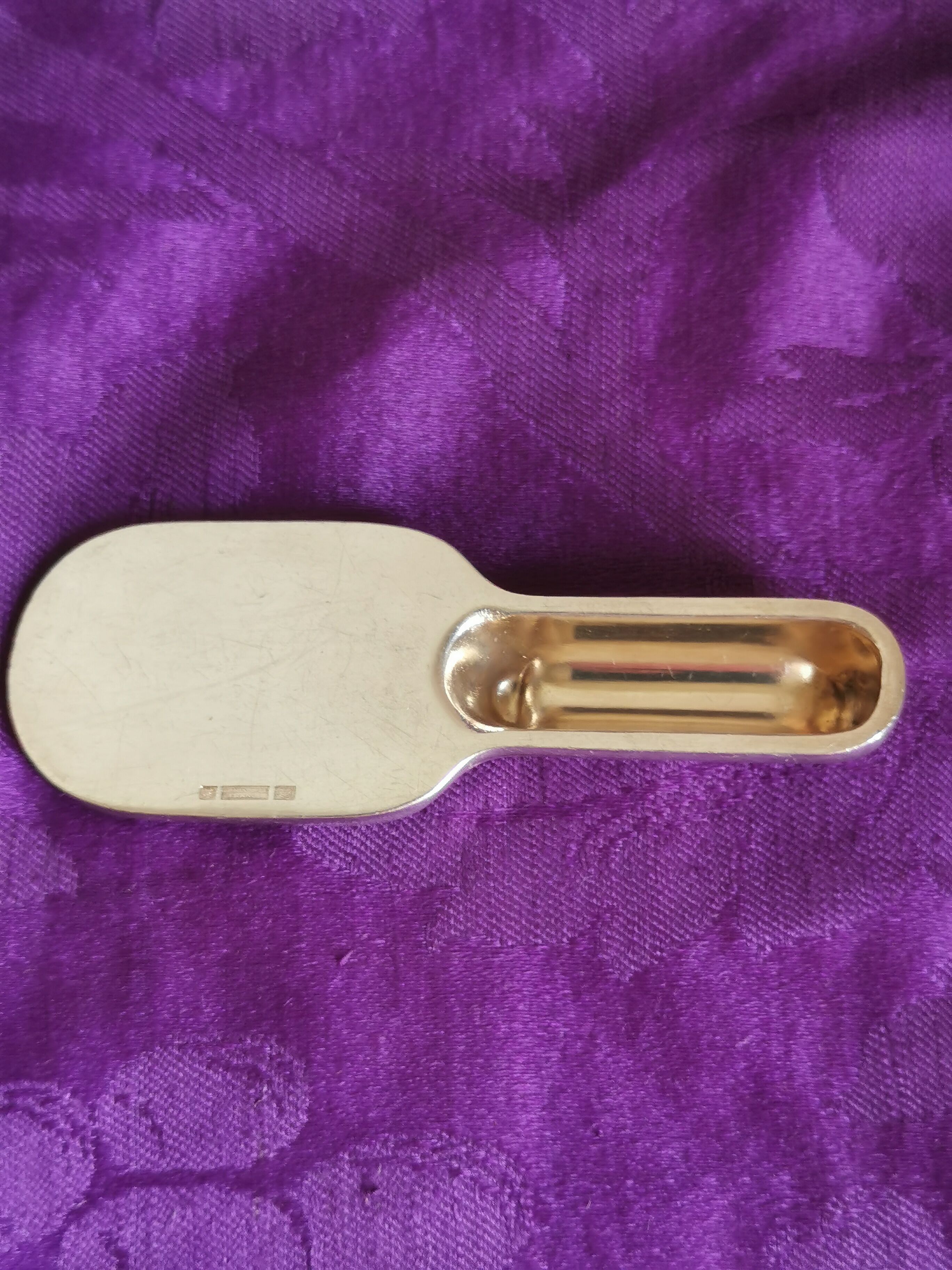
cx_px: 476
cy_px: 635
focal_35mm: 67
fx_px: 2457
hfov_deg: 21.9
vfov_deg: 29.0
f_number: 1.8
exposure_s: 1/100
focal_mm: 5.58
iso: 64
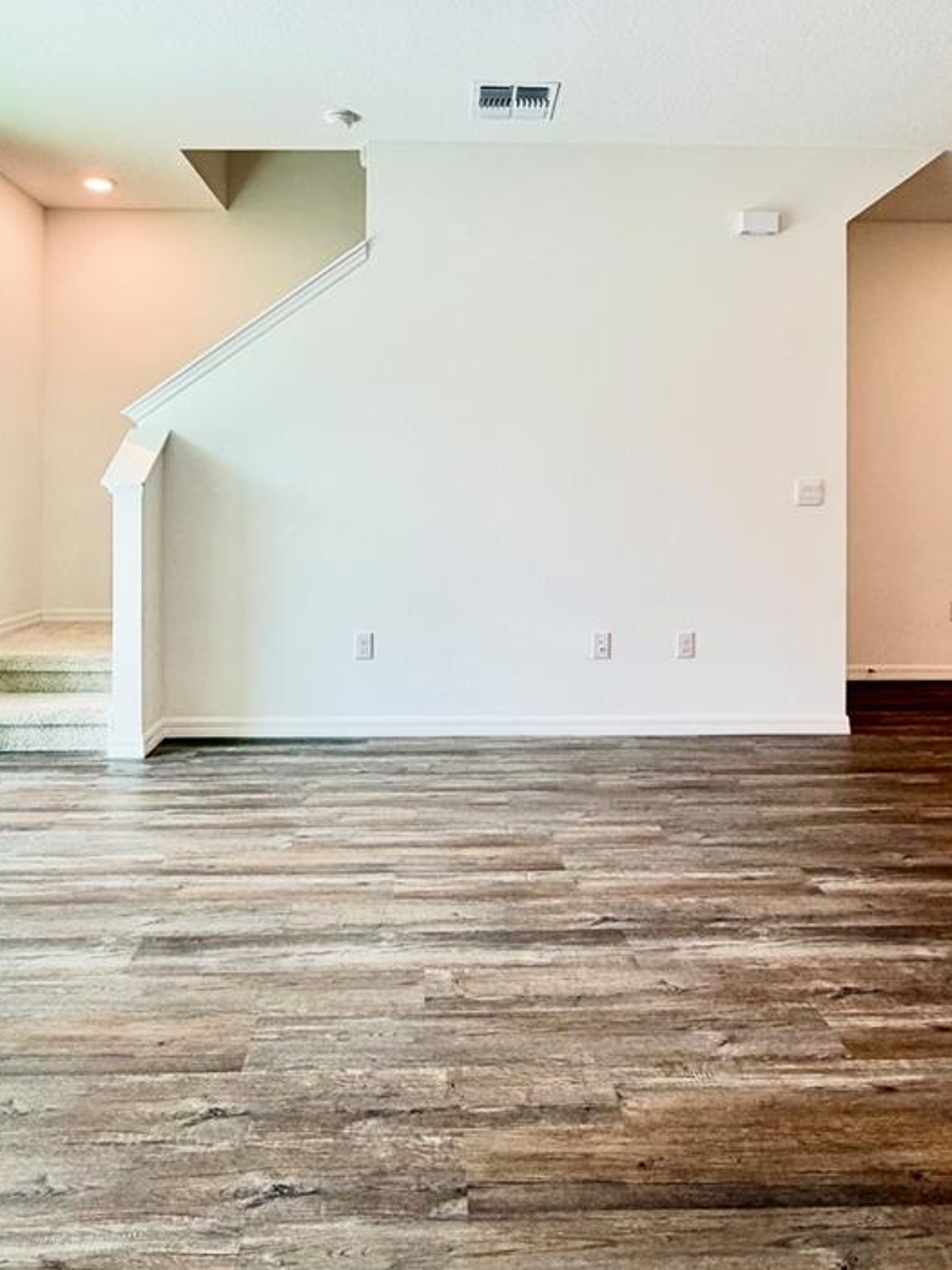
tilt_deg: +0.5
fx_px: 880
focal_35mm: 24
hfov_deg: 56.8
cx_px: 455
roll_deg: -0.5
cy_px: 488
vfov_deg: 70.6
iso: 125
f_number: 2.2
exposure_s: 1/120
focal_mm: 2.22
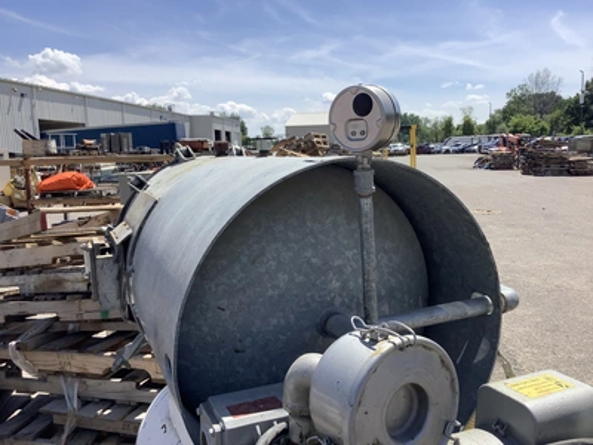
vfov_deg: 45.4
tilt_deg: -9.0
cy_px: 222
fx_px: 531
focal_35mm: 31
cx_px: 296
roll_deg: +2.1
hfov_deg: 58.4
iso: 25
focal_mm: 3.3
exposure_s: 1/1733
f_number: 2.4
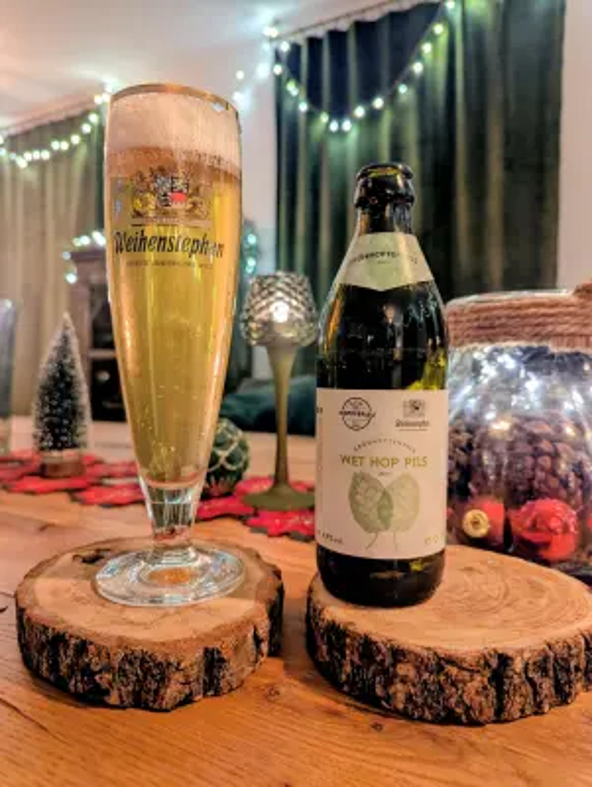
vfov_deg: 71.5
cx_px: 296
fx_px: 546
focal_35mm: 24
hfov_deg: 56.9
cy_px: 394
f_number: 1.85
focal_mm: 6.81
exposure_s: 1/25
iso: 362
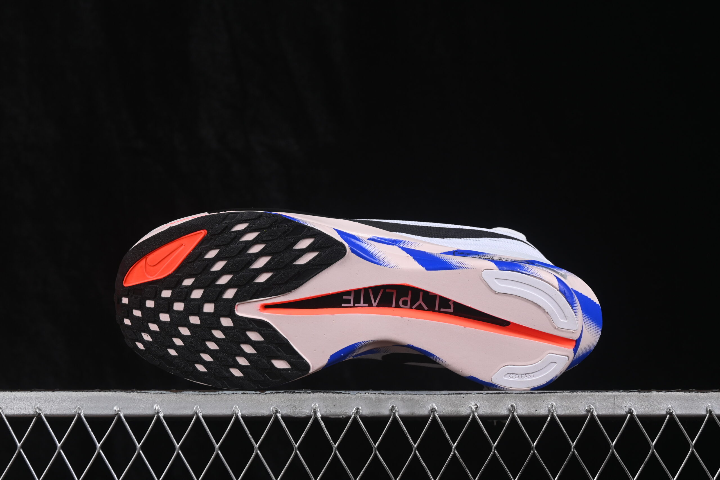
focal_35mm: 75
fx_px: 1500
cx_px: 360
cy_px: 240
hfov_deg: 27.0
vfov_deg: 18.2
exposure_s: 1/100
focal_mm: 50
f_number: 8
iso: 160
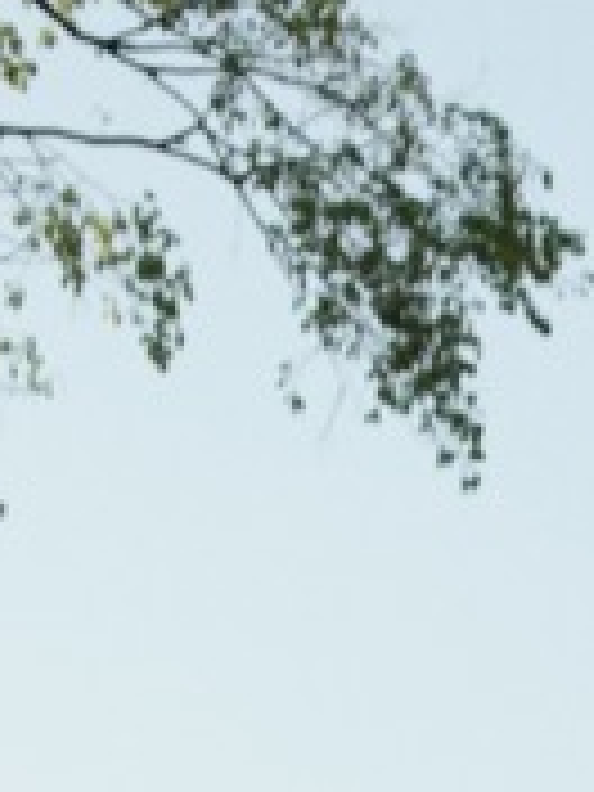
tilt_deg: +1.3
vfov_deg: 8.1
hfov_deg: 6.8
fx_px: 4736
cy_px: 2403
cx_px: 1426
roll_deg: +0.5
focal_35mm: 207
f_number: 1.8
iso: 25
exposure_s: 1/1043
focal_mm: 4.25
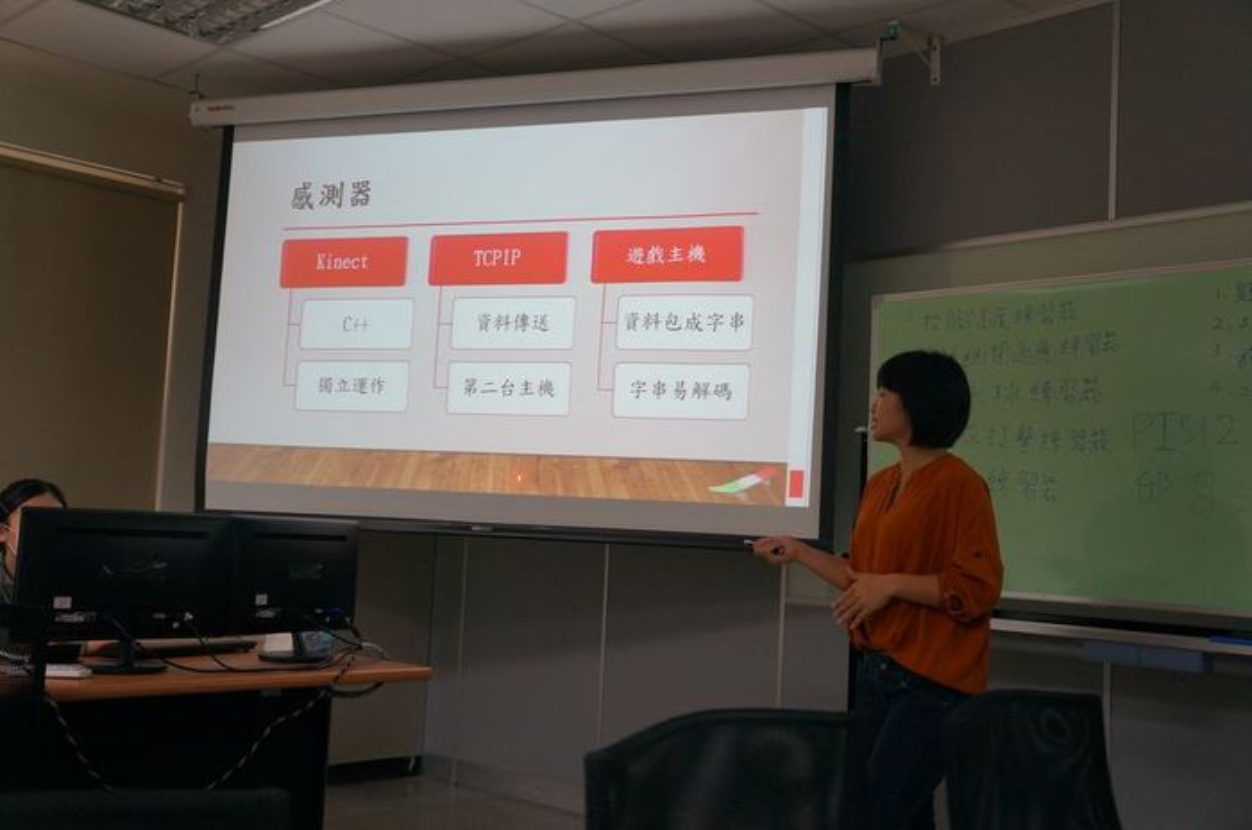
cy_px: 415
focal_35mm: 39
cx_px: 626
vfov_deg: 34.1
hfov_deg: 49.6
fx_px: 1354
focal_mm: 26
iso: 640
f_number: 4
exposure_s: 1/160
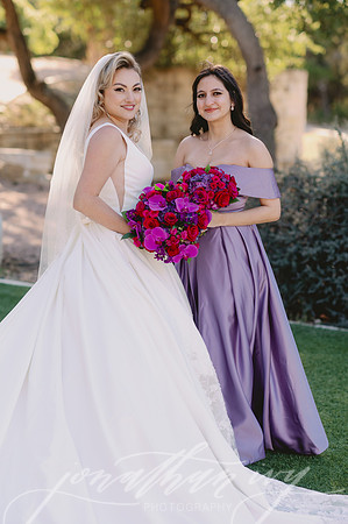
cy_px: 262
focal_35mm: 85
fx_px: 1235
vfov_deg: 23.9
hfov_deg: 16.0
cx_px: 174
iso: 80
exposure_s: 1/320
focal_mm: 85
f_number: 2.5
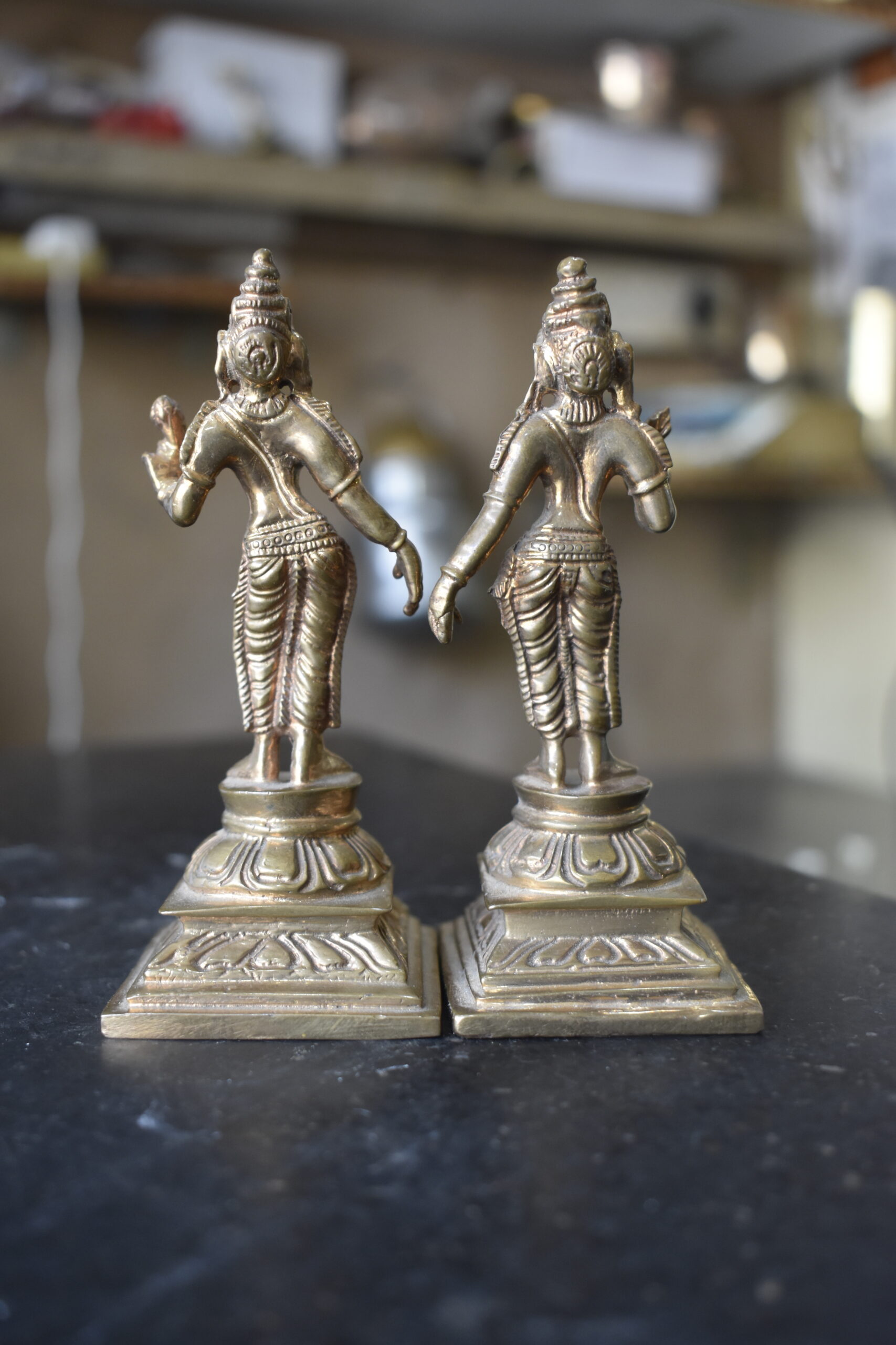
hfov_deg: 34.2
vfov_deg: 49.6
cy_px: 672
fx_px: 1456
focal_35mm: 39
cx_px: 448
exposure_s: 1/60
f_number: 4.5
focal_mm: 26
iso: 800
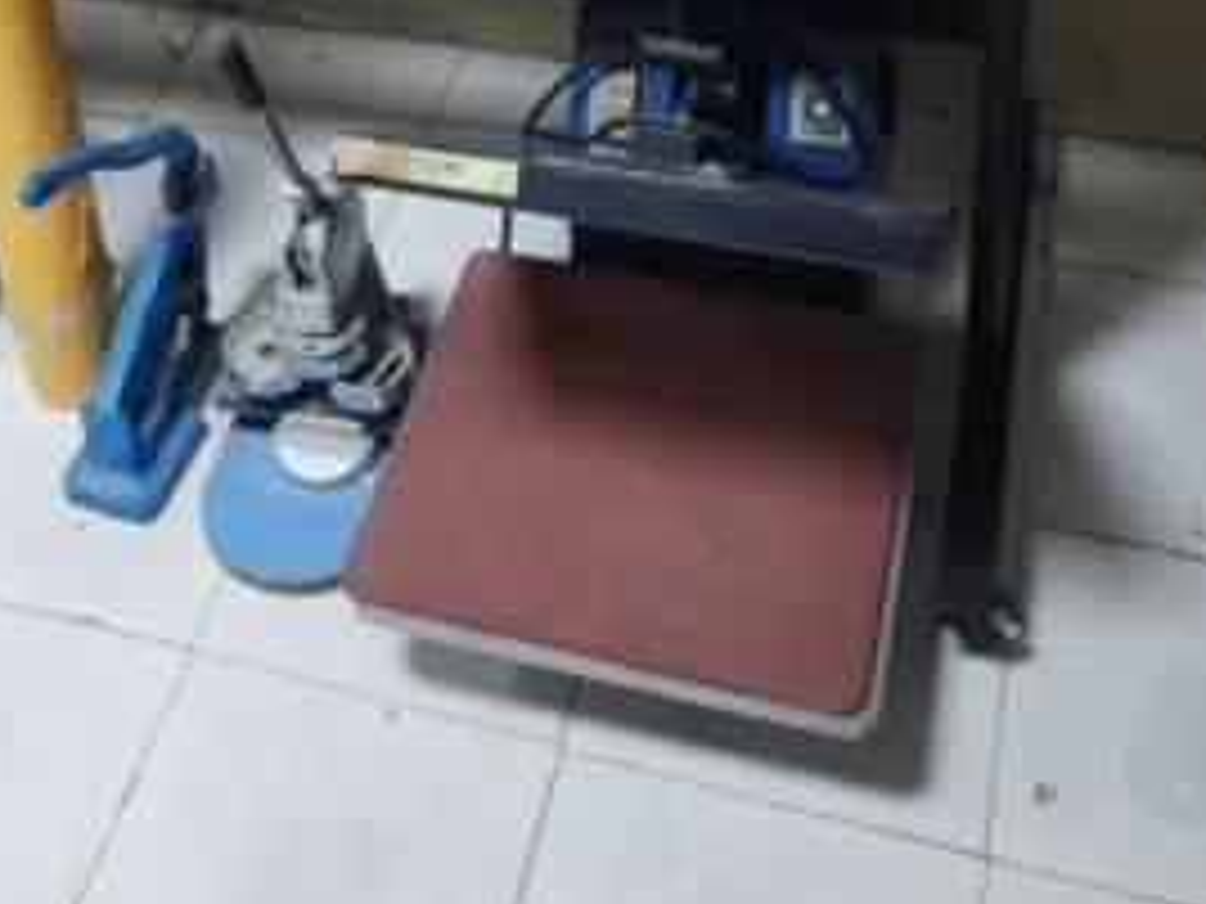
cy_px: -153
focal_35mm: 62
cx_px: 266
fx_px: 2160
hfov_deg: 30.5
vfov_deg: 22.0
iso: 639
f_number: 1.8
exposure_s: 1/33.3
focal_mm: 4.75
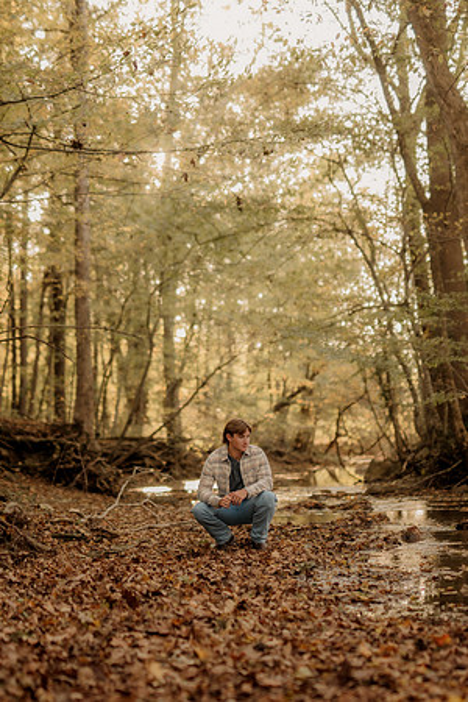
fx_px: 1462
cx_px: 234
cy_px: 351
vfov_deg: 27.0
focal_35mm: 75
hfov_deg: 18.2
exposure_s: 1/250
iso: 200
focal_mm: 50
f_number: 1.4
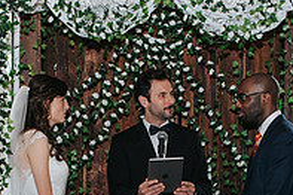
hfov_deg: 16.5
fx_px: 1008
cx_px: 96
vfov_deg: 10.9
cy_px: 211
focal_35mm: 124
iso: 1000
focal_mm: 35
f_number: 3.2
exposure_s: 1/200
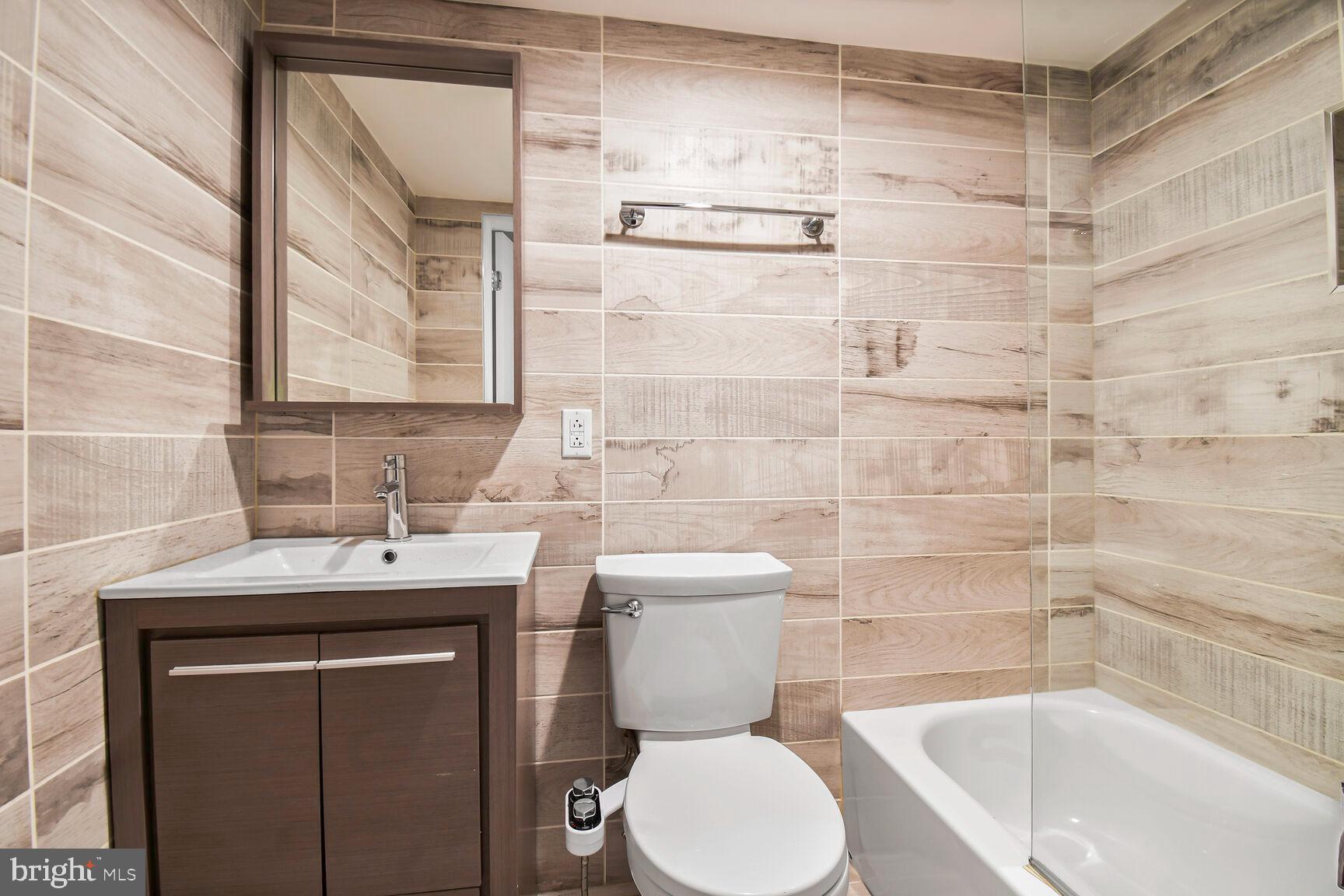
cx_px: 672
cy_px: 448
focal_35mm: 15
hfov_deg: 100.4
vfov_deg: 77.3
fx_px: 560
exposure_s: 2.5
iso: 200
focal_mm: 10
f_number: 11
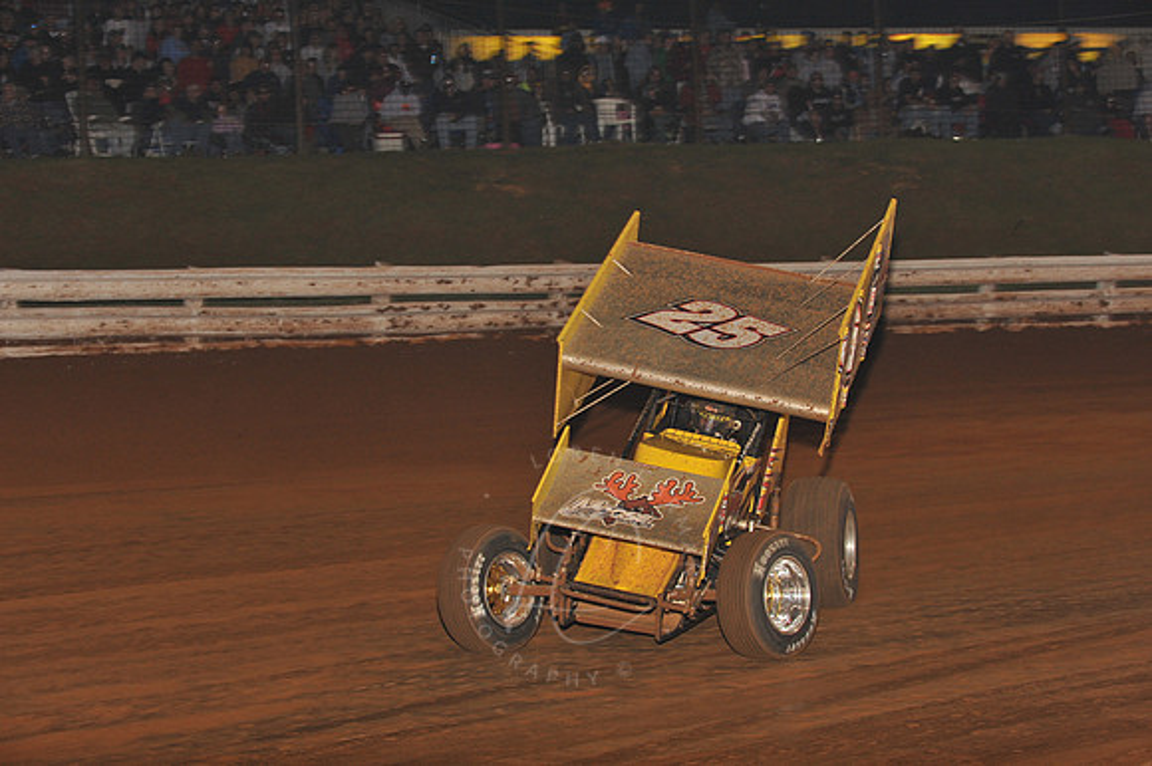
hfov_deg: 20.4
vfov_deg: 13.7
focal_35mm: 100
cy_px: 383
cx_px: 576
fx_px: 3198
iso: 1250
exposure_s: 1/320
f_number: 6.3
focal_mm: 100
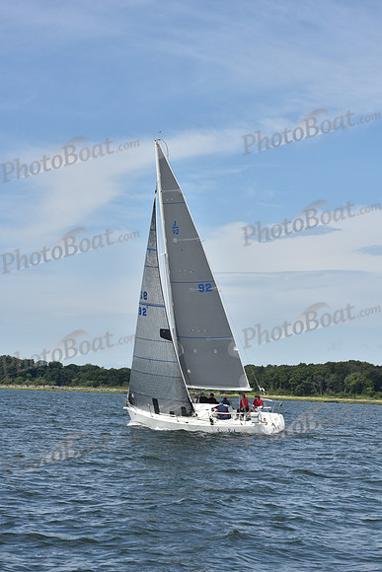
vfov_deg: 21.5
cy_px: 286
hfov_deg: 14.4
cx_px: 191
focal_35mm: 95
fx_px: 1511
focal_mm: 95
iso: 320
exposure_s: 1/1000
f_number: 10
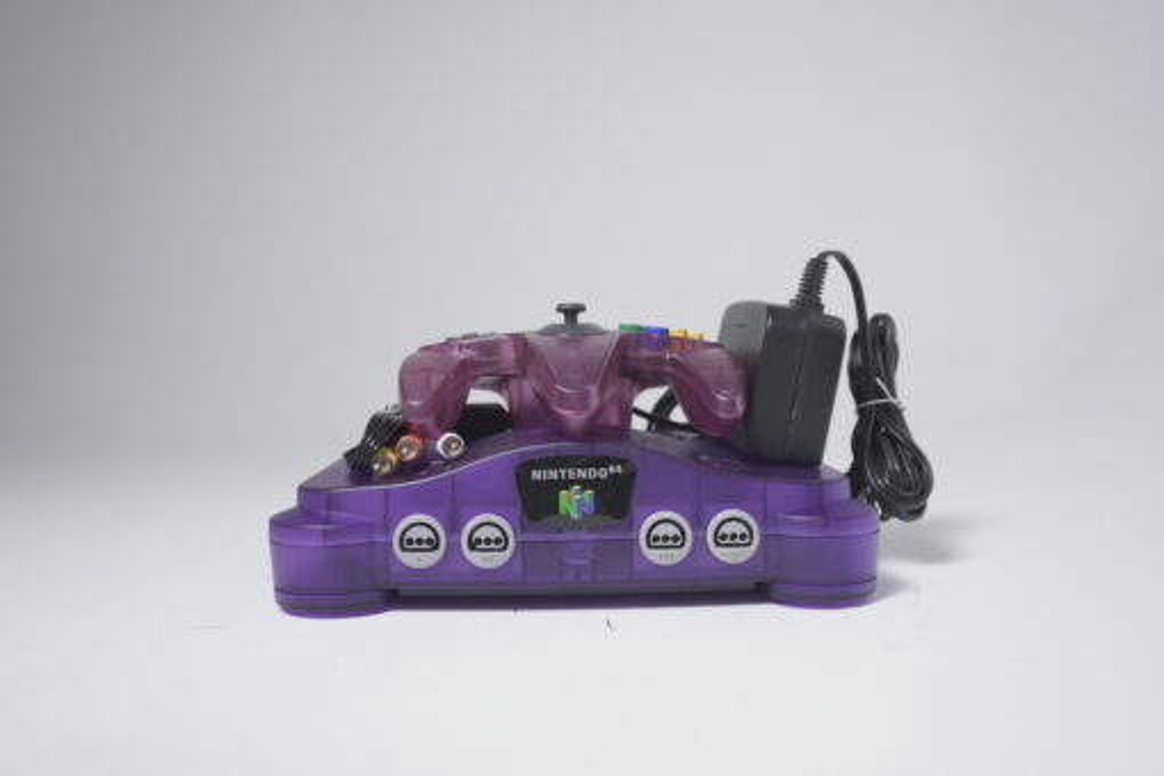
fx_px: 1099
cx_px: 582
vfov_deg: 38.9
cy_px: 388
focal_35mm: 34
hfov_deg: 55.8
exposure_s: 1/4
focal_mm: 34
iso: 125
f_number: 5.6
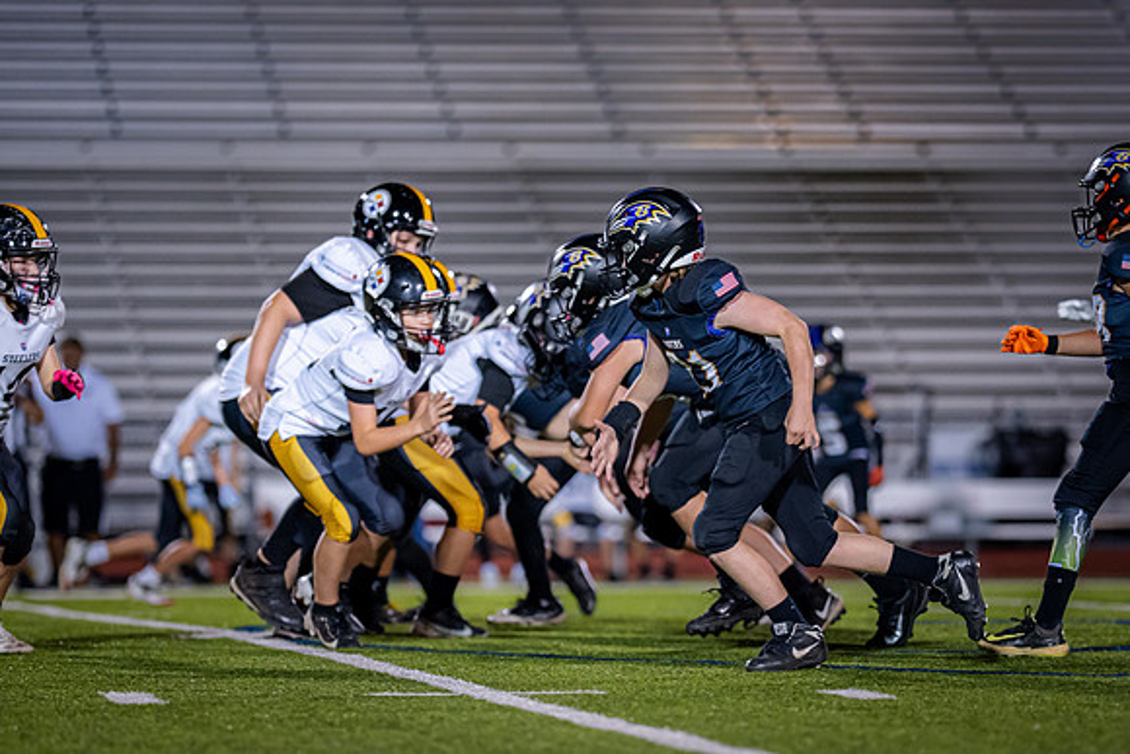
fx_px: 7500
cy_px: 459
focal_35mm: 239
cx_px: 671
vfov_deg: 5.8
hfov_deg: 8.6
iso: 1600
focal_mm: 135
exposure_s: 1/1000
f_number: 1.8
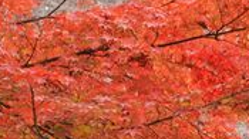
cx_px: 373
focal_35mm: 201
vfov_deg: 5.8
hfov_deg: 10.4
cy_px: 318
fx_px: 1326
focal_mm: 28
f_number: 4
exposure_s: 1/160
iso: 125
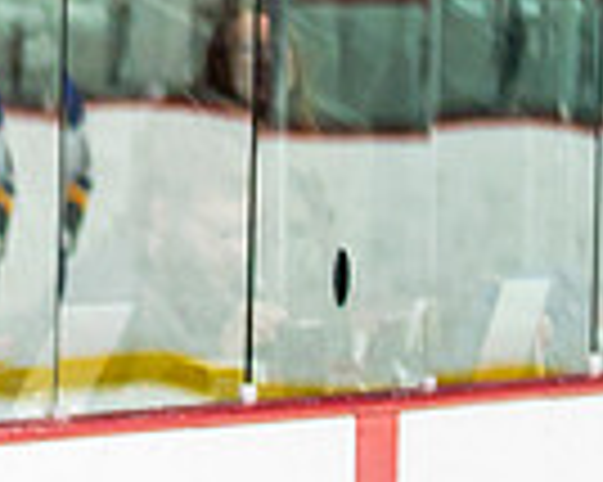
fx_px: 17370
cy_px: 835
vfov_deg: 1.6
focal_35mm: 974
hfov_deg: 2.0
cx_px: -634
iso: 400
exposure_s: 1/640
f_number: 2.8
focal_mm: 145
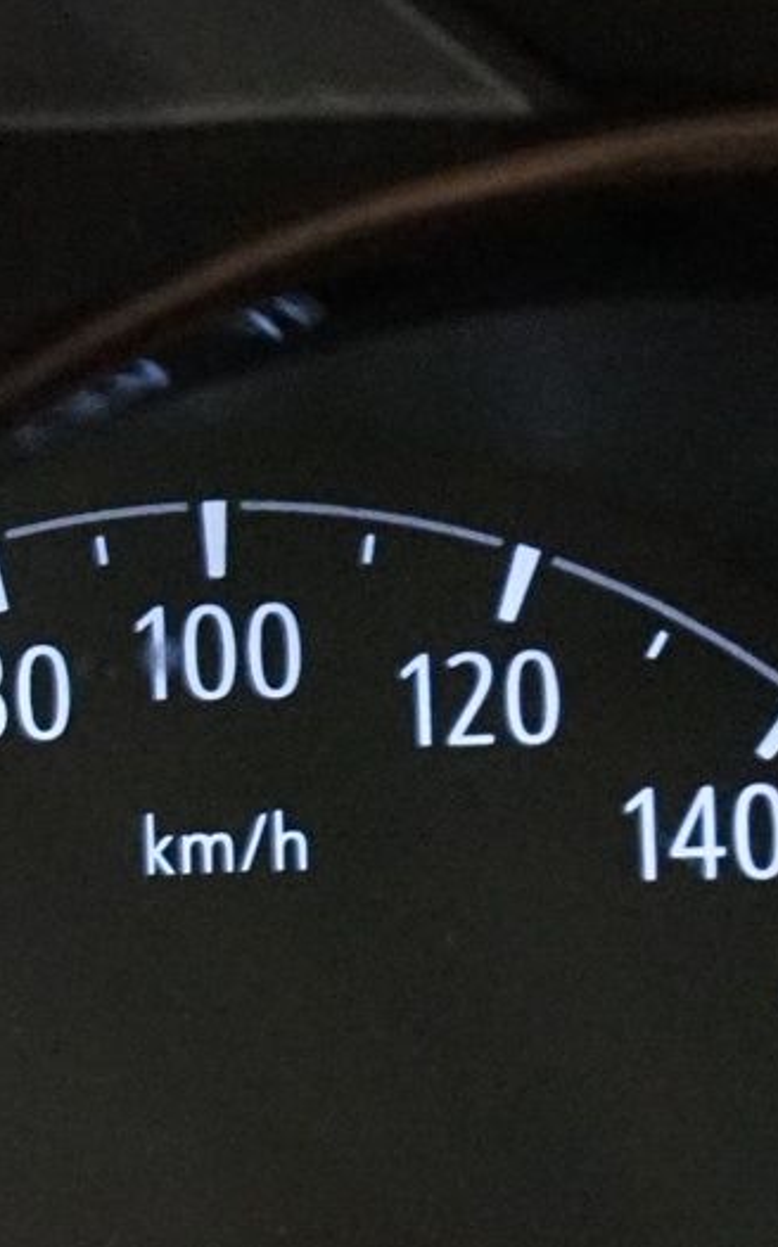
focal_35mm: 160
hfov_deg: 7.1
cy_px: 1229
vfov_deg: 12.9
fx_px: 5437
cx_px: -1746
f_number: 4
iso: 6400
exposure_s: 1/60
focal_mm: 33
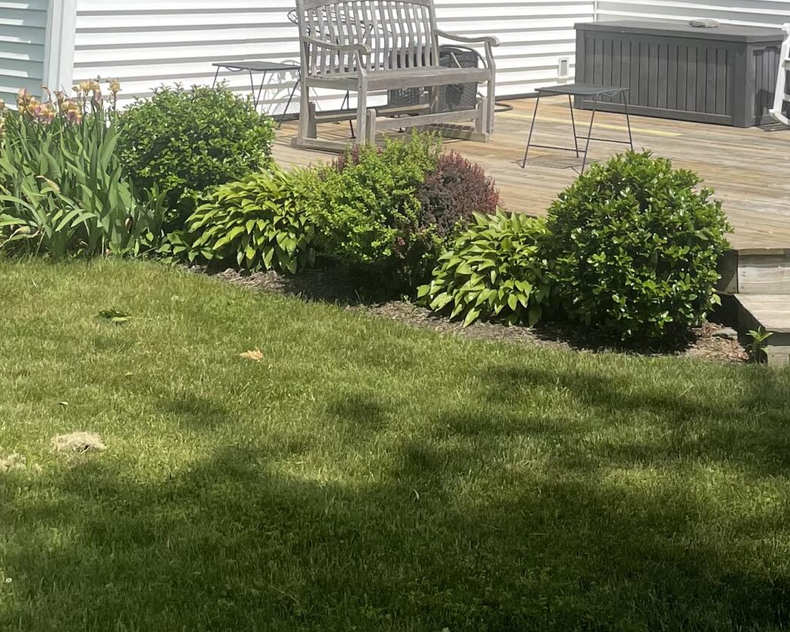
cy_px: -193
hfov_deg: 26.0
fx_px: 1684
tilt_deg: +3.5
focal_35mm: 72
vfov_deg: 19.6
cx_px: 610
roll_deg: -1.9
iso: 32
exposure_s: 1/4292
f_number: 1.6
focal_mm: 4.2
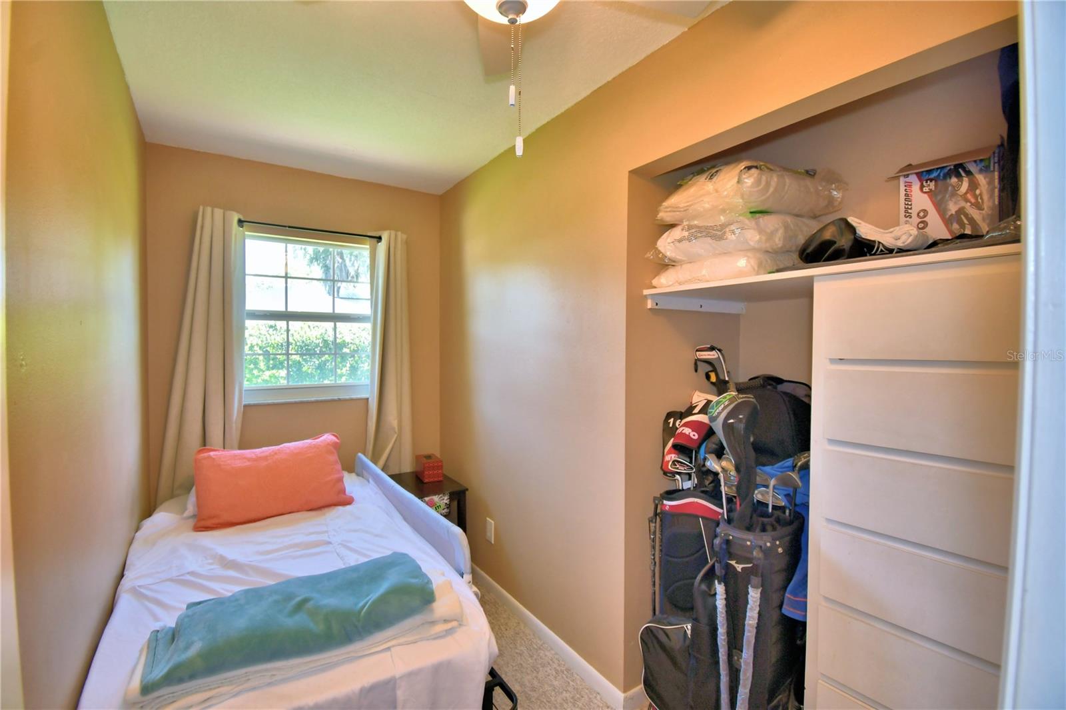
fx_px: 444
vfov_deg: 77.3
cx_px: 533
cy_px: 355
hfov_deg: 100.4
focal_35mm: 15
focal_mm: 10
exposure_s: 1/30
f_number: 4.5
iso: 220
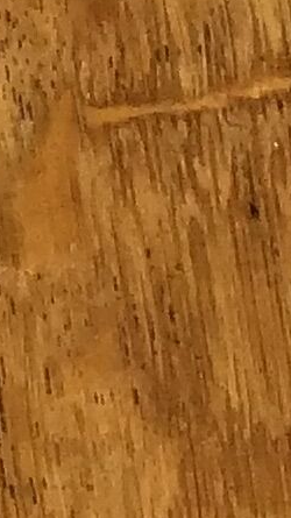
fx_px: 3405
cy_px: 1846
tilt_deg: -71.7
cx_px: -676
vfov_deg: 7.2
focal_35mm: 248
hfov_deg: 4.6
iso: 25
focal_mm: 3.3
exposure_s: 1/50
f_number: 2.4
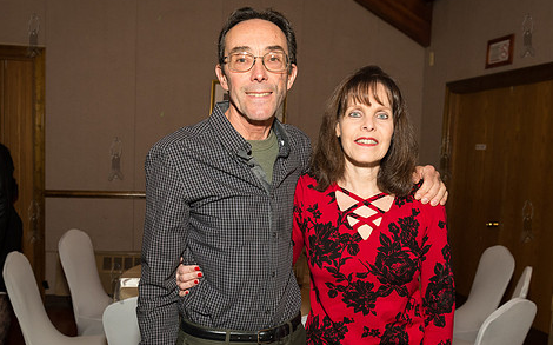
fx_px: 602
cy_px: 210
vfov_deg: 31.8
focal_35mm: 40
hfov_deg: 49.3
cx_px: 274
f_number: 5
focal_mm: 28
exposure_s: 1/320
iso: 1600
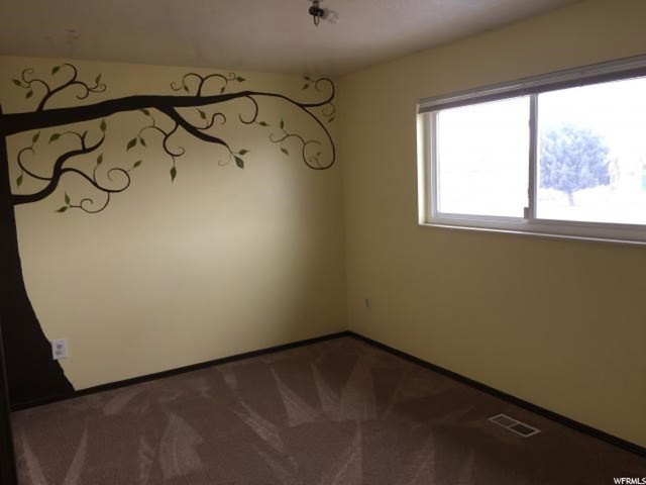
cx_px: 323
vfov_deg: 48.2
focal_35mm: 29
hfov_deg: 61.7
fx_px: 541
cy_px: 242
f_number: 2.2
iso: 32
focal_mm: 4.15
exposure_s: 1/40
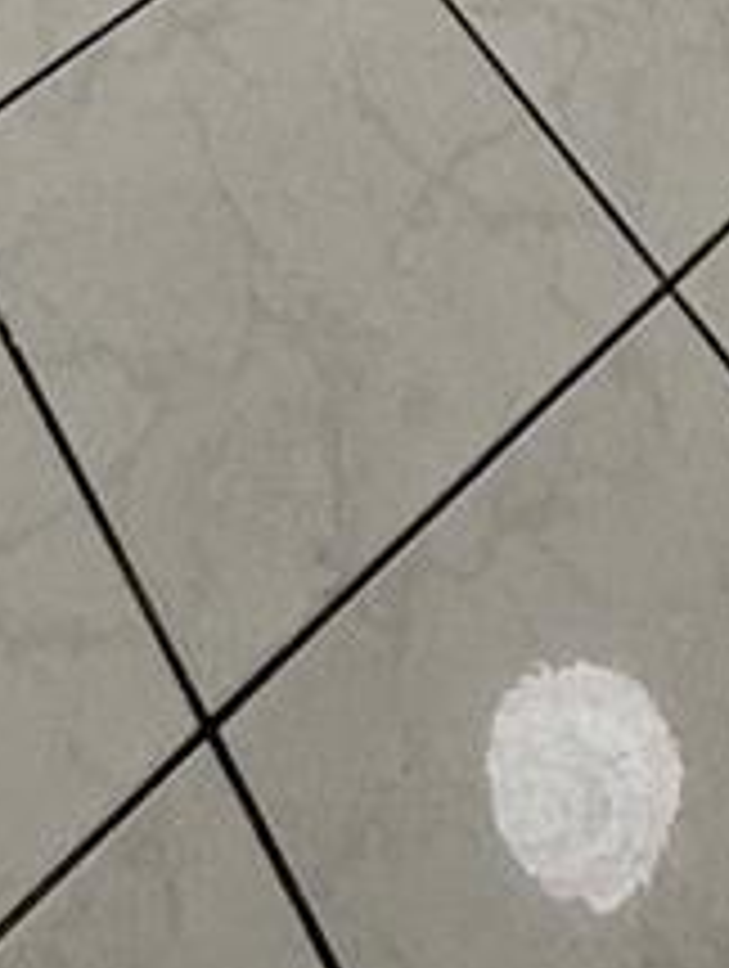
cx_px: 333
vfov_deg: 13.5
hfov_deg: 18.9
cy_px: -1589
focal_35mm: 78
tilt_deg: -17.4
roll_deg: +0.0
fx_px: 2184
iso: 50
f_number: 2.2
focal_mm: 2.22
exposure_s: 1/390
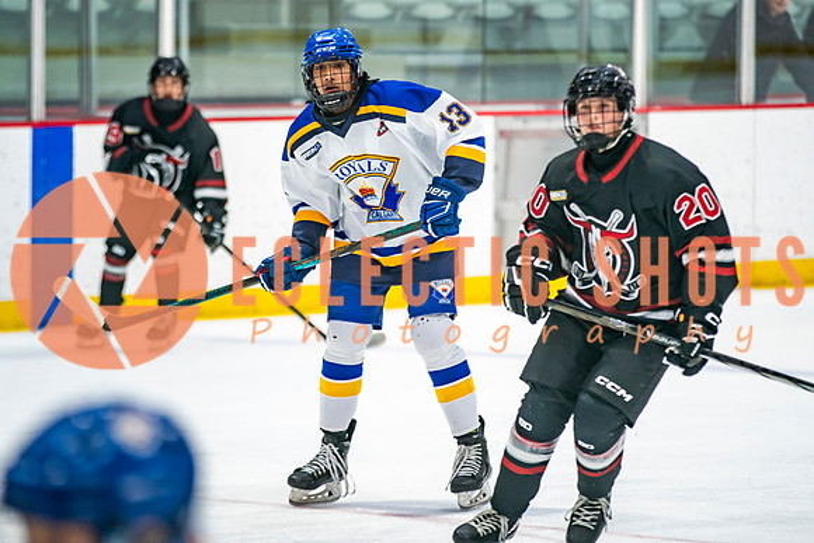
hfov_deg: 7.5
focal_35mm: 276
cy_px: 231
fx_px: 6242
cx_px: 433
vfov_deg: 5.0
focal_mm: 200
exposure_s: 1/640
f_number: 2.8
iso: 640
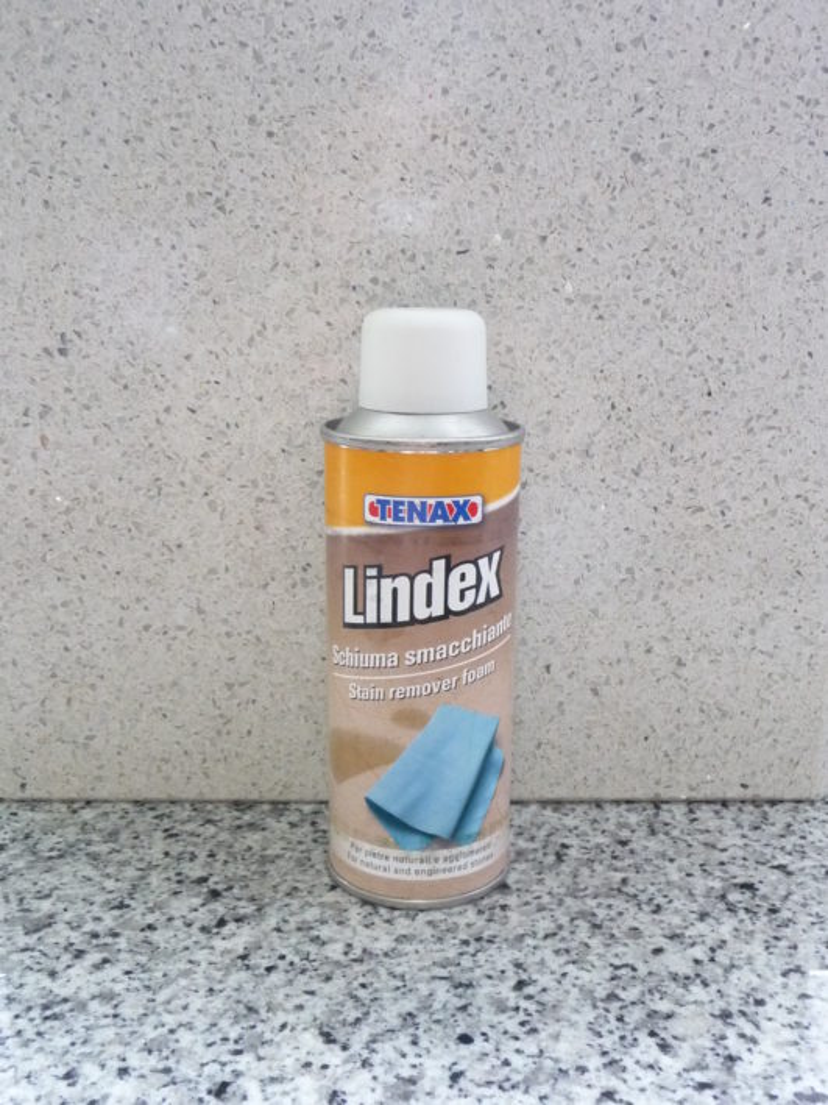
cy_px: 552
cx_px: 414
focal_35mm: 35
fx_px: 1116
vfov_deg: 52.6
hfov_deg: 40.7
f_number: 3.3
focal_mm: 4.7
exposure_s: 1/20
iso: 400
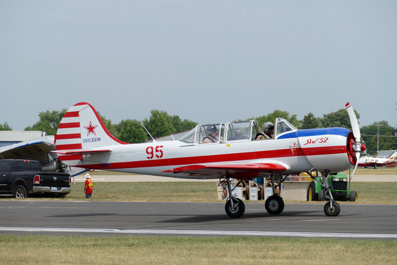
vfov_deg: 6.5
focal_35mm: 212
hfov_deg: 9.7
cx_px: 198
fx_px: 2338
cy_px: 132
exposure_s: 1/1600
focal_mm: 76.94
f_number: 4
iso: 125
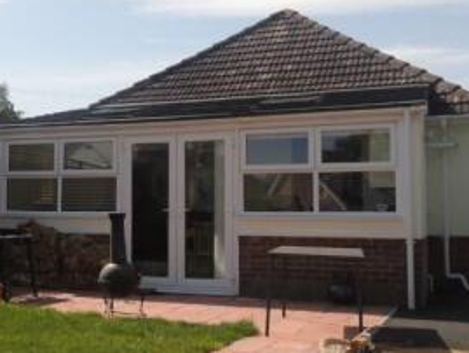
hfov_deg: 35.3
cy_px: 176
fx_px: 705
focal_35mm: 52
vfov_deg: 28.1
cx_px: 74
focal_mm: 4.3
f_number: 3.2
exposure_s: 1/1600
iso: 100
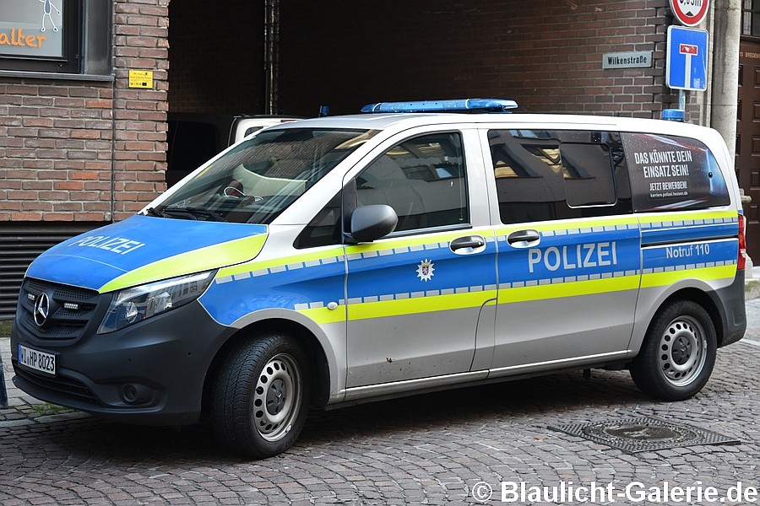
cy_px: 253
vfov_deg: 24.2
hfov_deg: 35.6
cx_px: 380
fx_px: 1182
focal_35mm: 56
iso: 640
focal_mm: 56
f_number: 4.2
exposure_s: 1/60
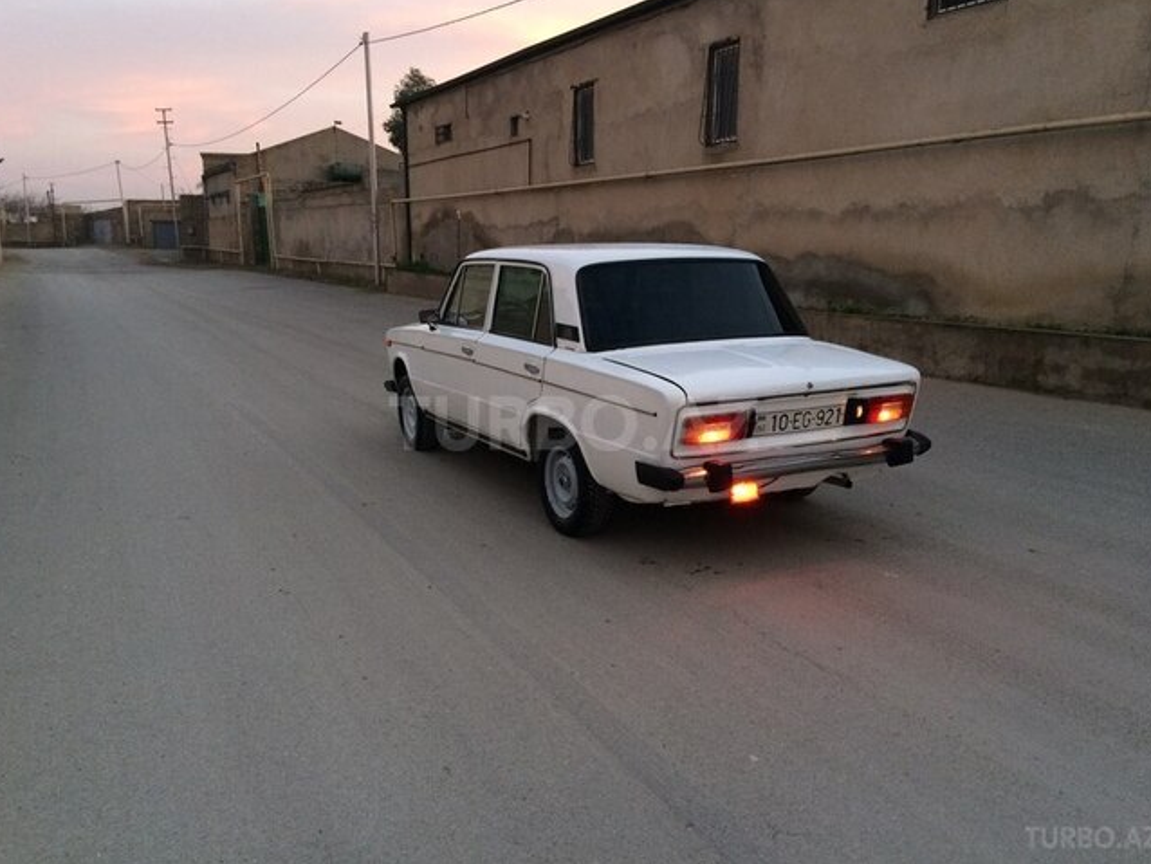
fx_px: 998
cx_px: 574
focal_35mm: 30
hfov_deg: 59.9
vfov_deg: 46.8
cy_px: 423
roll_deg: +0.9
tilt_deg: -10.1
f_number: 2.2
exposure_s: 1/33
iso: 80
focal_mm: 4.15
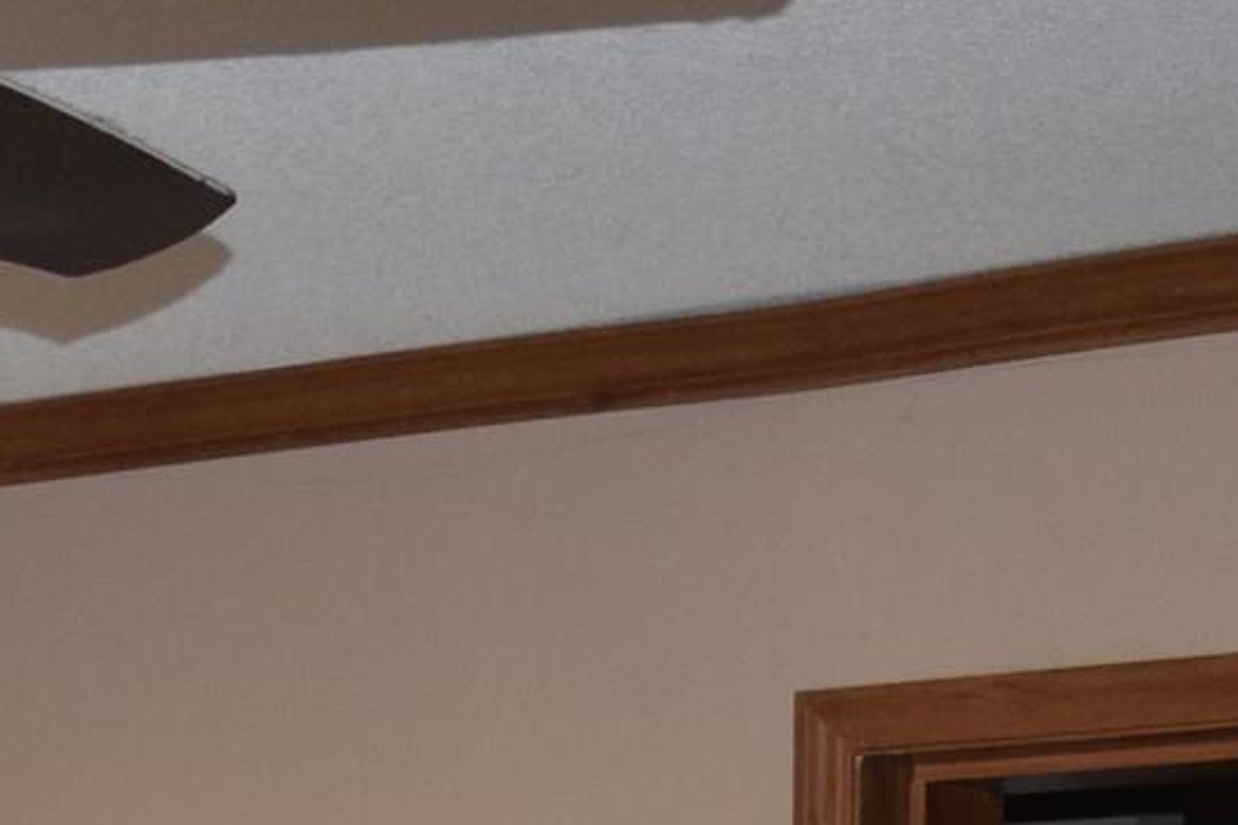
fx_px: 5294
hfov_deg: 12.9
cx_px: -423
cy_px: 1565
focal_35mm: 154
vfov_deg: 8.5
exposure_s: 1/60
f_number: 3.5
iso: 800
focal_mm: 18
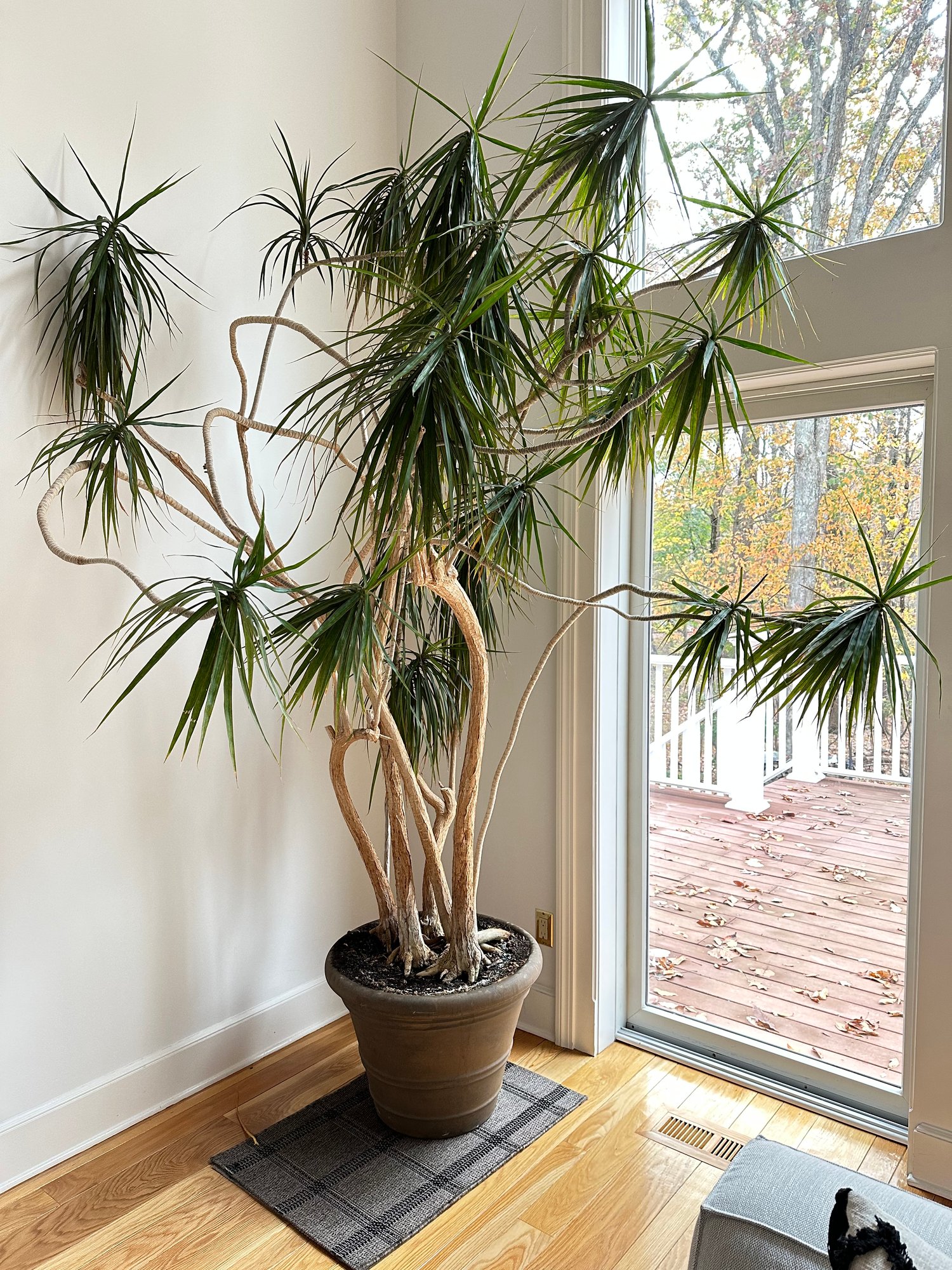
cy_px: 635
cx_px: 476
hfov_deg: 56.8
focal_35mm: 24
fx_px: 880
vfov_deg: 71.6
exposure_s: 1/94
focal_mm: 6.86
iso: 250
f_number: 1.78
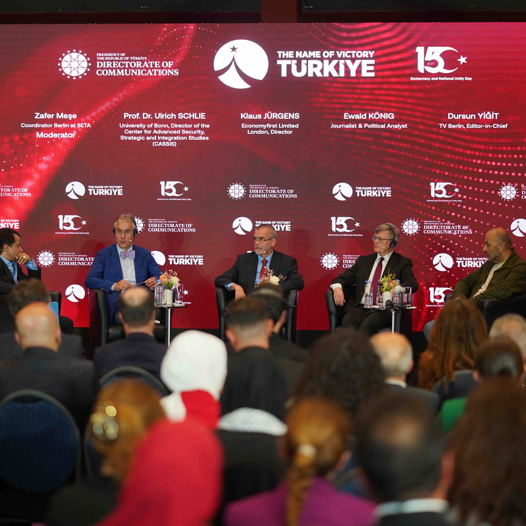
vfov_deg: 16.0
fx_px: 1874
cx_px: 239
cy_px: 263
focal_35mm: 109
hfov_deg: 16.0
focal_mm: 85
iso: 800
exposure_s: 1/250
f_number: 1.8
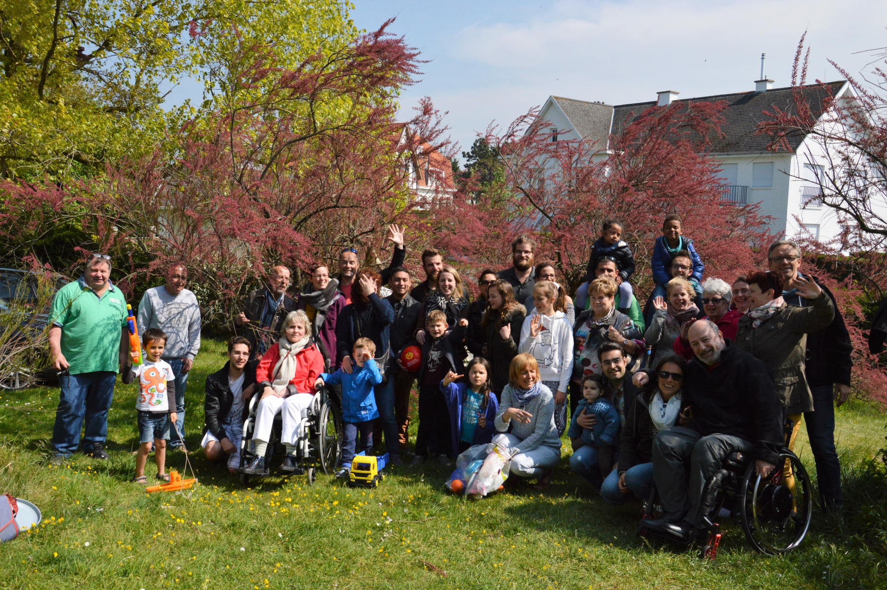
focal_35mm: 32
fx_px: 775
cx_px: 444
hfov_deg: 59.5
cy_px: 295
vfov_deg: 41.6
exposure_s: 1/3200
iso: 800
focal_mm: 21
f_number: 9
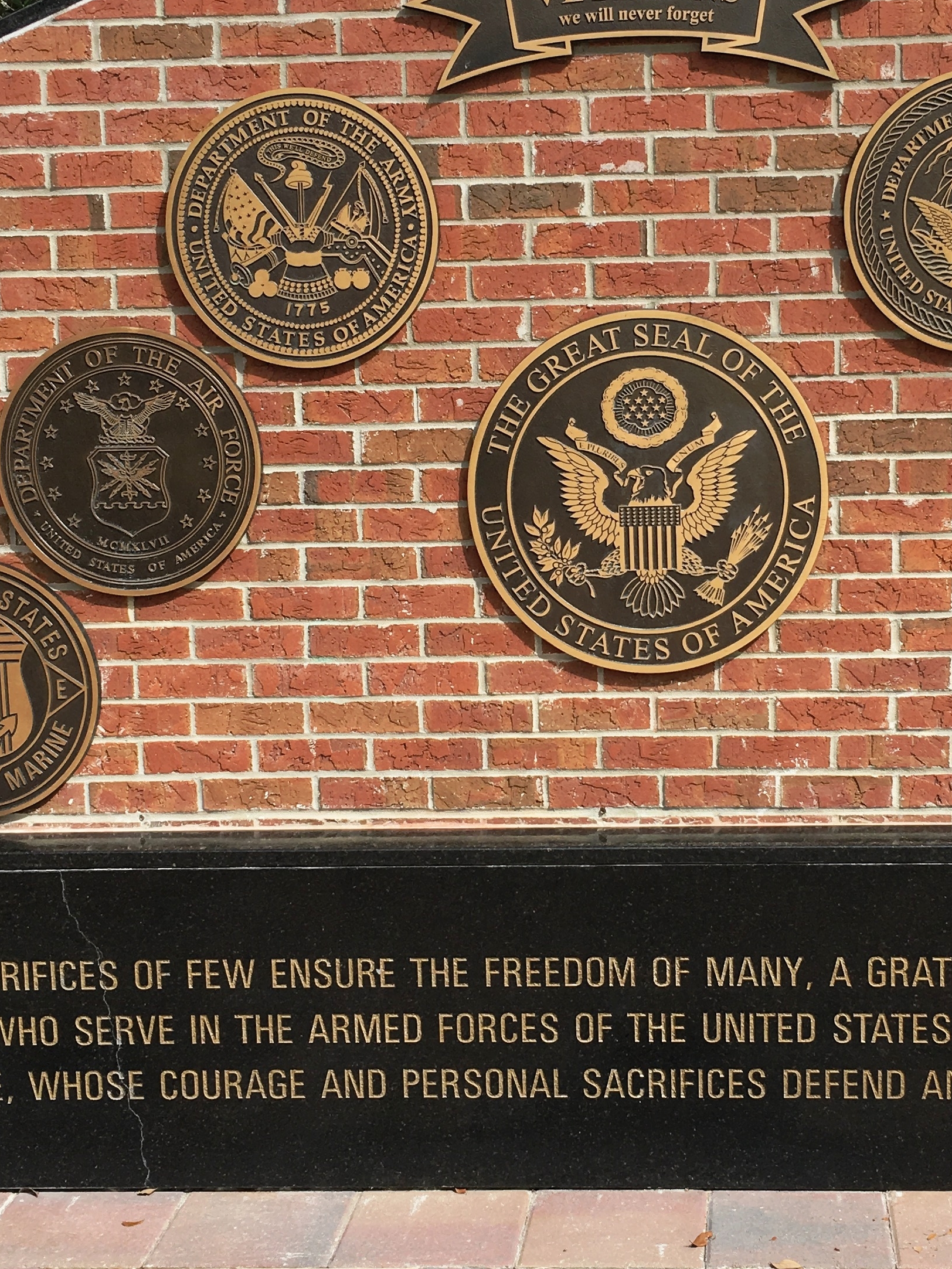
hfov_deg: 26.9
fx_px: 1980
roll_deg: -0.5
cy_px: 604
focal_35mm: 54
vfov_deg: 35.5
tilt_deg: -9.3
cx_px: 623
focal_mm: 4.15
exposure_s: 1/950
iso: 25
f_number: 2.2
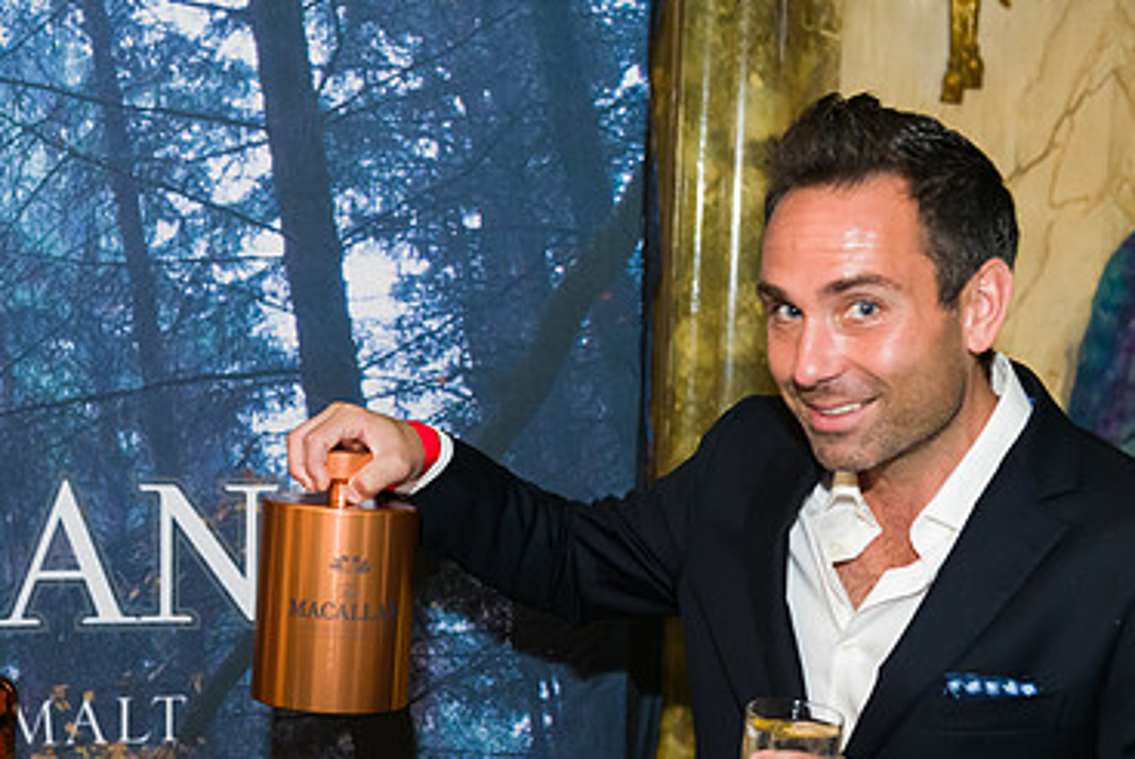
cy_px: 551
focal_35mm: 63
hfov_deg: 31.8
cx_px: 503
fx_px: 1988
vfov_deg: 21.5
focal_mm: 40
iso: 1600
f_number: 3.2
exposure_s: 1/125
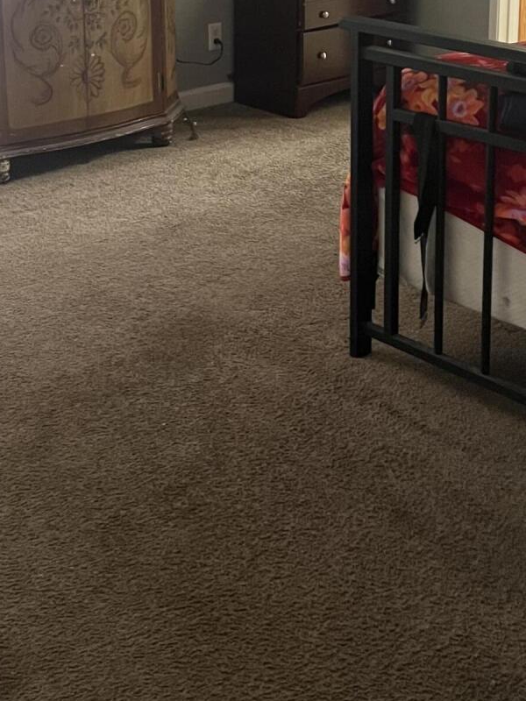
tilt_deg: -12.7
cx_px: 258
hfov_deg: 22.6
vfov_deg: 28.7
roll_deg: -0.1
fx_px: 1317
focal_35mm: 65
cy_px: 74
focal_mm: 5.7
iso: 500
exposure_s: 1/42
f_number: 1.5
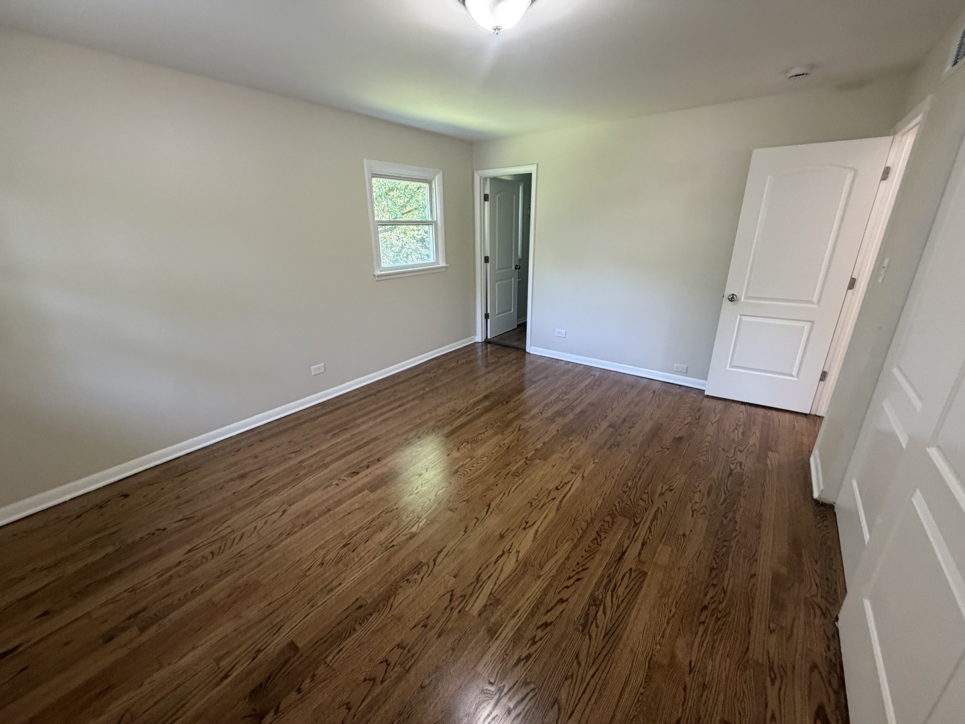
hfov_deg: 102.1
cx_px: 482
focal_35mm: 14
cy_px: 362
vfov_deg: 85.7
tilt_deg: -18.9
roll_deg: -0.2
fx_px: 390
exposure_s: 1/60
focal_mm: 2.22
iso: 250
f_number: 2.2
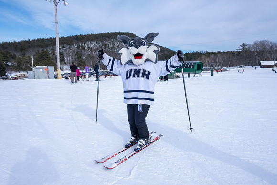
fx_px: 185
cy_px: 92
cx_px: 138
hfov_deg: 73.7
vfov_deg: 53.2
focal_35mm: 24
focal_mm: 16
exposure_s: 1/500
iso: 640
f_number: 11
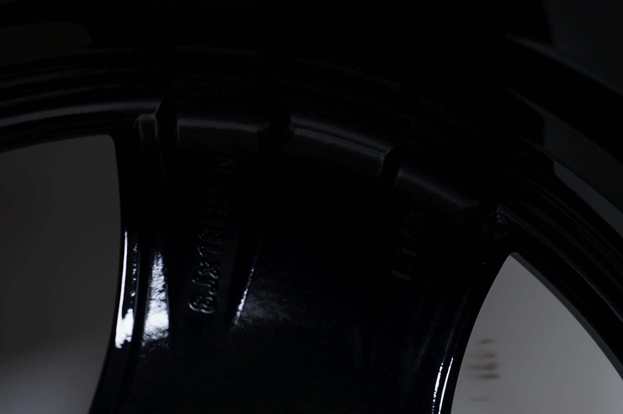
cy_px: 207
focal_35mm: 56
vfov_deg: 24.2
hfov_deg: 35.7
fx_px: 968
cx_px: 312
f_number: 7.1
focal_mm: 56
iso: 250
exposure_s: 1/125
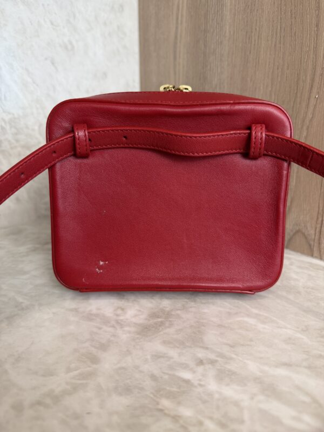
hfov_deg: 56.8
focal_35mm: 24
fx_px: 300
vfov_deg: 71.6
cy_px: 216
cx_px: 162
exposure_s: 1/120
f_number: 1.78
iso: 125
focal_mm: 6.76
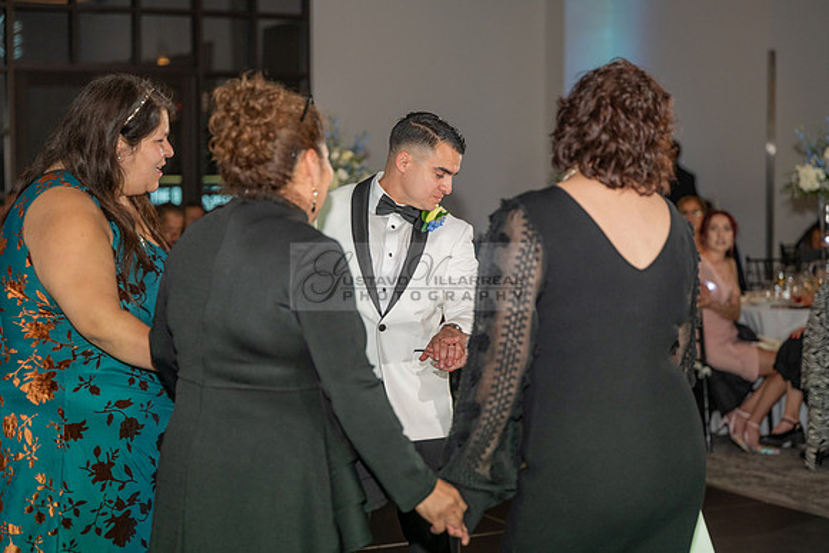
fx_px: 1704
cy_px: 276
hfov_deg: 27.3
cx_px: 414
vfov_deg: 18.4
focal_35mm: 74
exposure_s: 1/125
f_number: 2.8
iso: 1000
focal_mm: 74
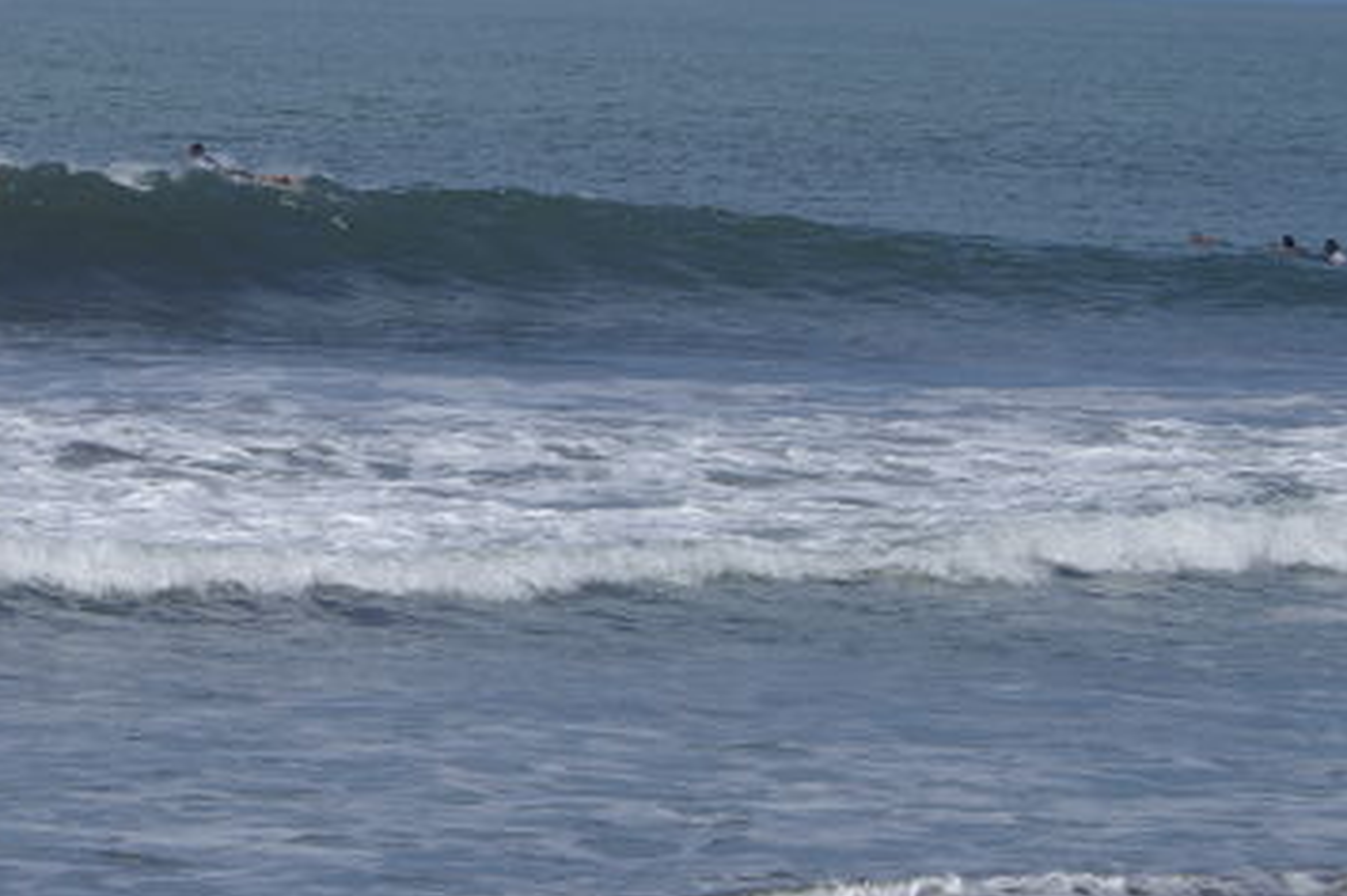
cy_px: 211
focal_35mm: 236
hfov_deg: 8.7
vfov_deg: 5.8
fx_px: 8822
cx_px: 17
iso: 100
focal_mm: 70
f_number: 9.5
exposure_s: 1/250
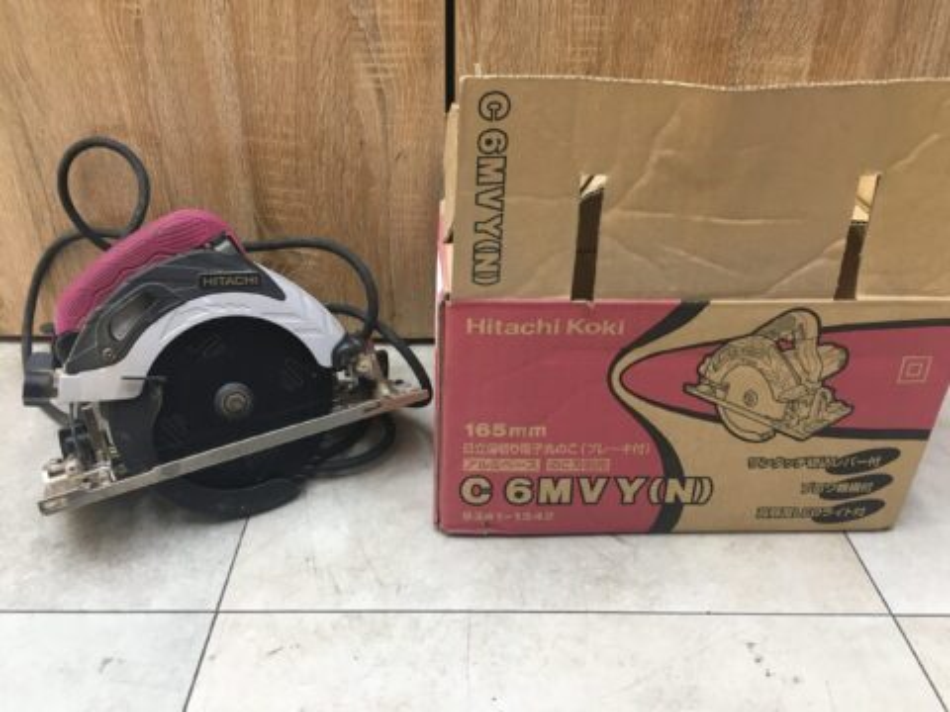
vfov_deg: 48.2
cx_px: 475
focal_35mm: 29
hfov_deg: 61.7
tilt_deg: -31.3
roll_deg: -0.8
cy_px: 356
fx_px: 796
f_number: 2.2
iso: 32
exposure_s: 1/30
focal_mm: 4.15
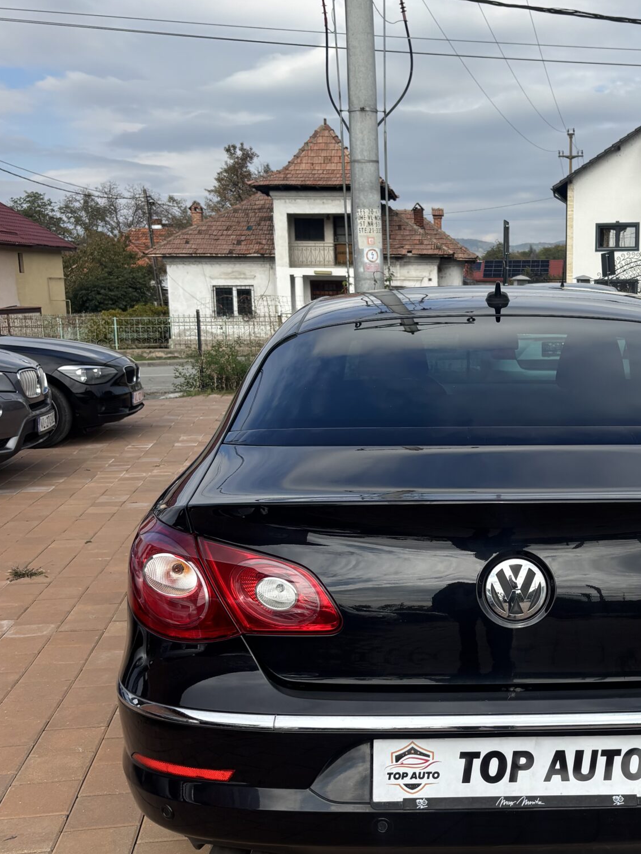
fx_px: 1086
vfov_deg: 42.8
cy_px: 503
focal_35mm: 44
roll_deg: +1.5
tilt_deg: -11.2
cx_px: 521
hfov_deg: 31.9
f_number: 1.6
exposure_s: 1/3021
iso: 50
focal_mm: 5.96
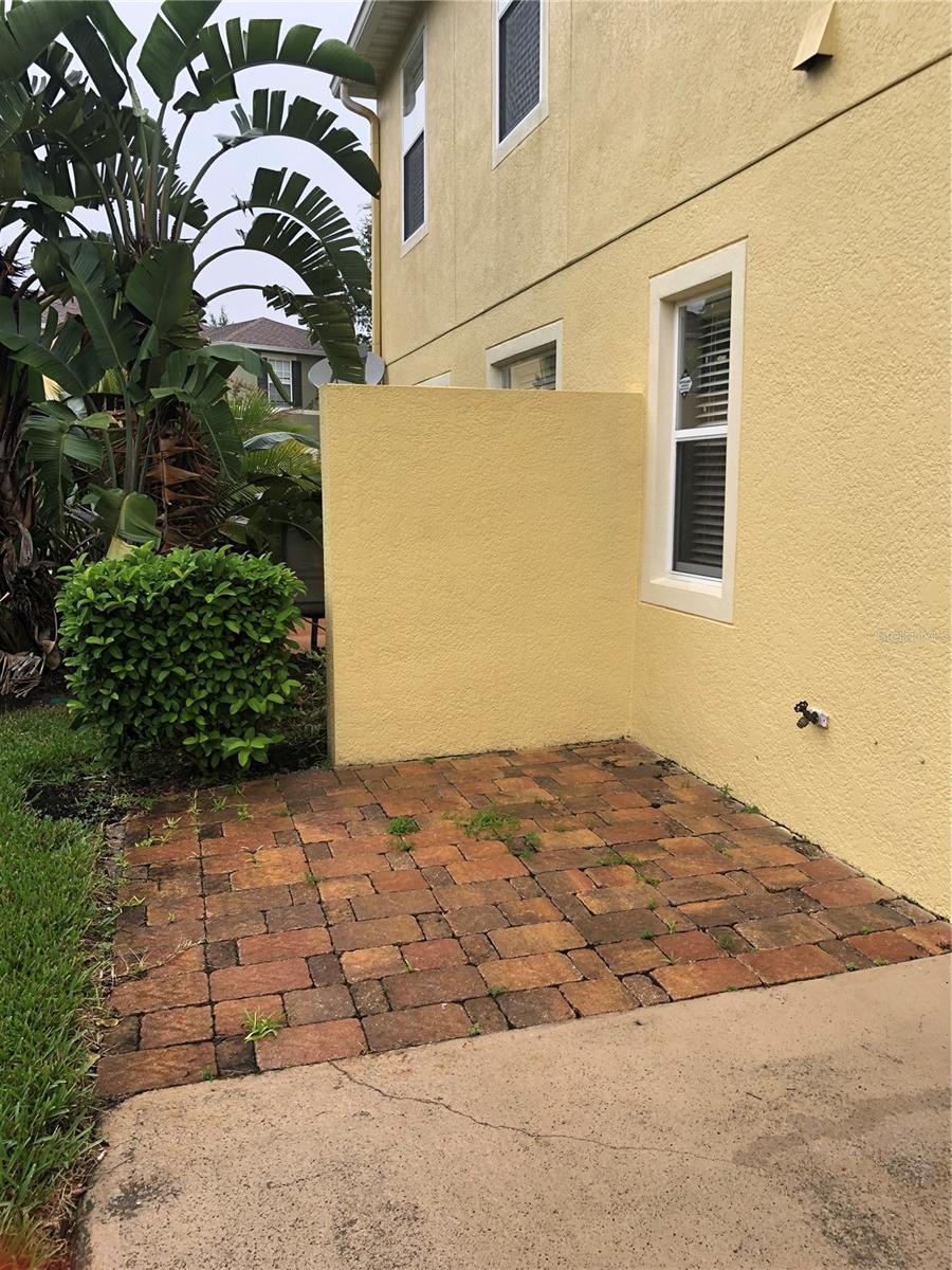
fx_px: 1027
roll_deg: -0.1
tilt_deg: -9.2
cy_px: 635
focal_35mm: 28
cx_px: 476
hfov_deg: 49.7
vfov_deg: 63.4
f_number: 1.8
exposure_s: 1/155
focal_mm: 3.99
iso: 20
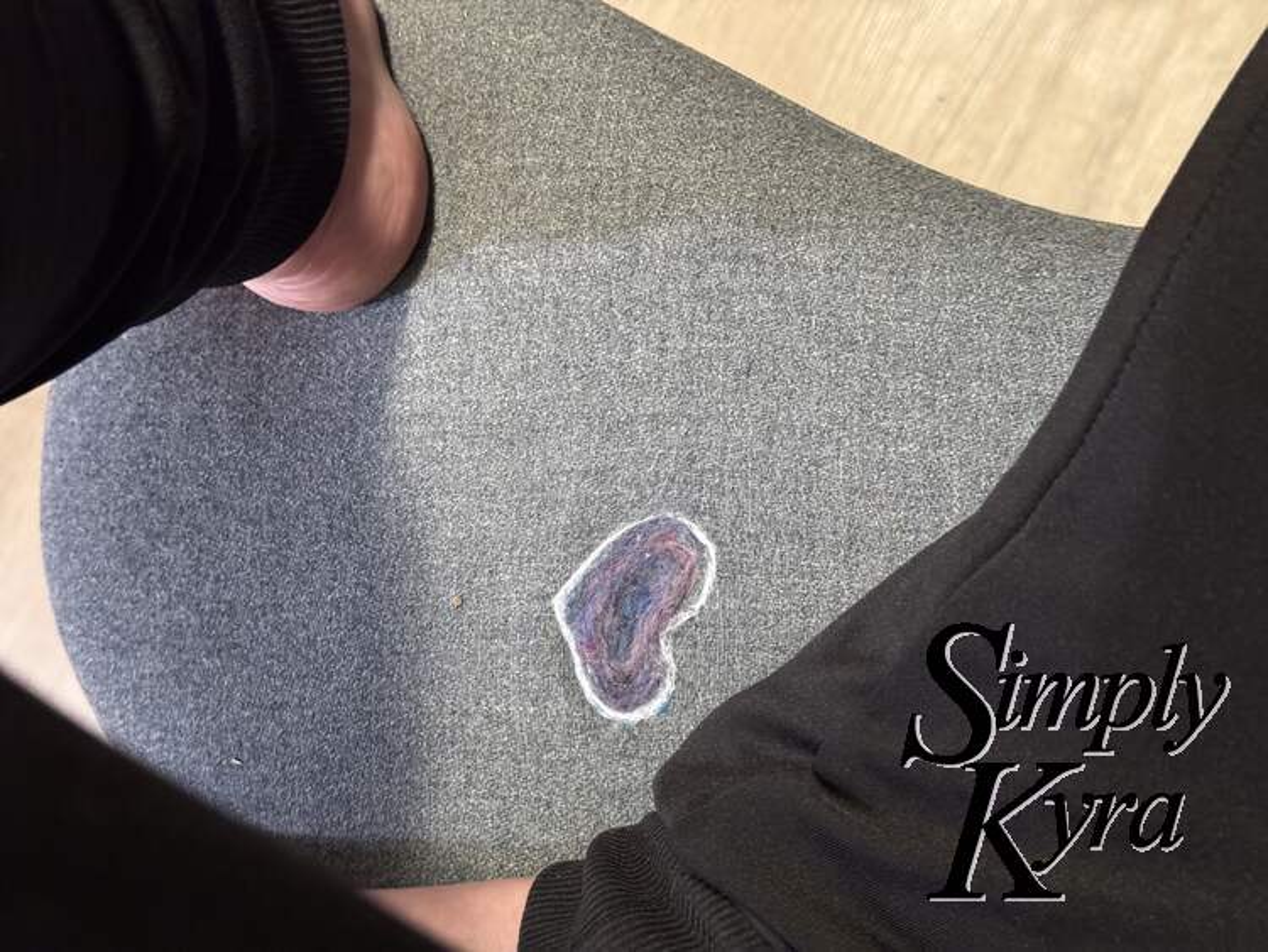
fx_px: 1759
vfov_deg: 30.3
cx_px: 634
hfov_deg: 39.6
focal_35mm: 48
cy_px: 476
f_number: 1.78
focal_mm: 6.76
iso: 640
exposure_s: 1/30
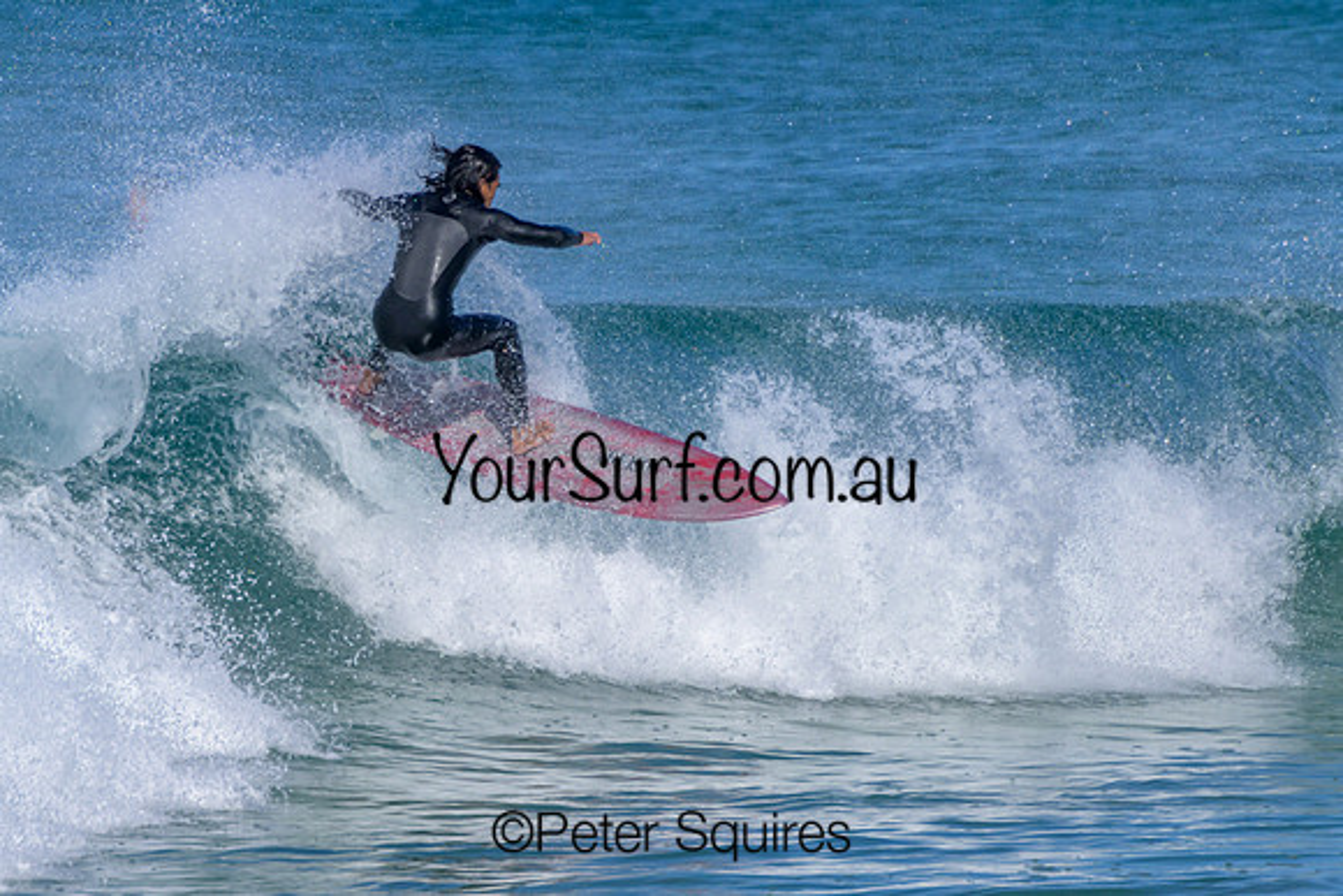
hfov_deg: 2.2
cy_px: 515
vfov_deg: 1.5
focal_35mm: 921
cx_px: 656
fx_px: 34347
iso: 640
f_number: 11
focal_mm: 800
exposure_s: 1/2000
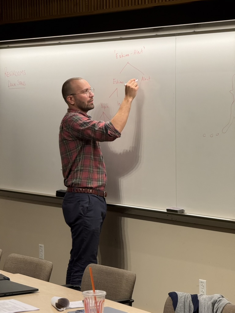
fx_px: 1086
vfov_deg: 16.4
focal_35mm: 120
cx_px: 118
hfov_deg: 12.3
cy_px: 156
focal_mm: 15.66
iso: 100
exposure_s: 1/120
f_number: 2.8
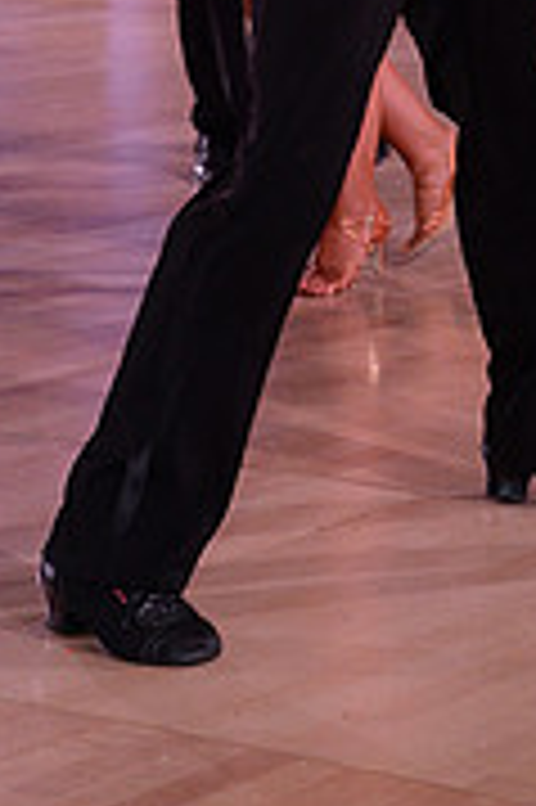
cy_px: -243
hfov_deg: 7.2
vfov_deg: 10.7
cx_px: 633
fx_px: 4206
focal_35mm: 188
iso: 2000
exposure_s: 1/250
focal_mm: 58
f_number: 5.6
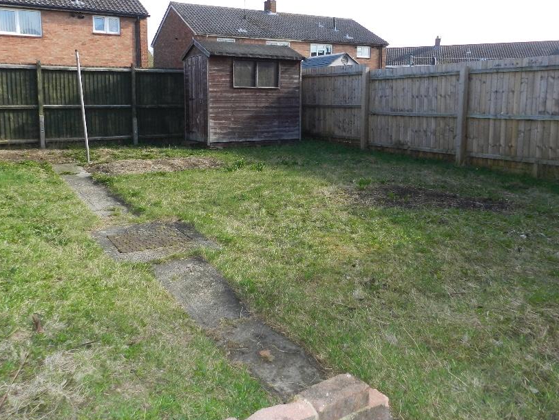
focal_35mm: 29
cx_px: 239
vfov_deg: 47.8
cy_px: 160
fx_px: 468
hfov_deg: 61.4
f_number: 3.4
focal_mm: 4
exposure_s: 1/640
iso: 220
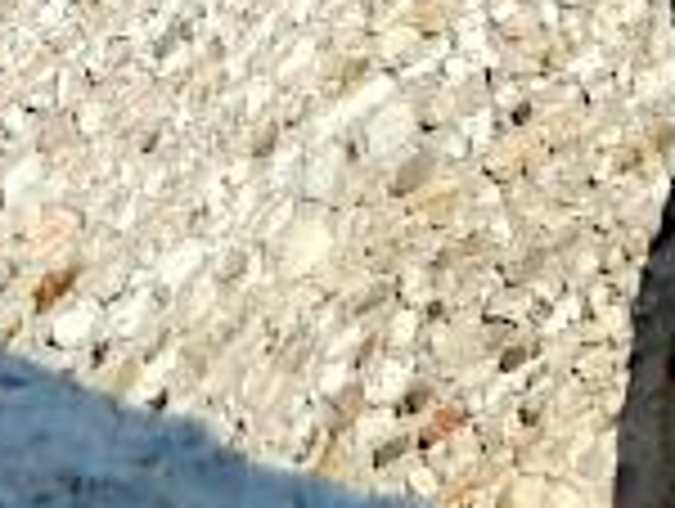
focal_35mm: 184
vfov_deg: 6.6
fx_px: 3594
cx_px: 328
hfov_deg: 10.7
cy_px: -1457
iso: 125
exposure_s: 1/500
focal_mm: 4
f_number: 6
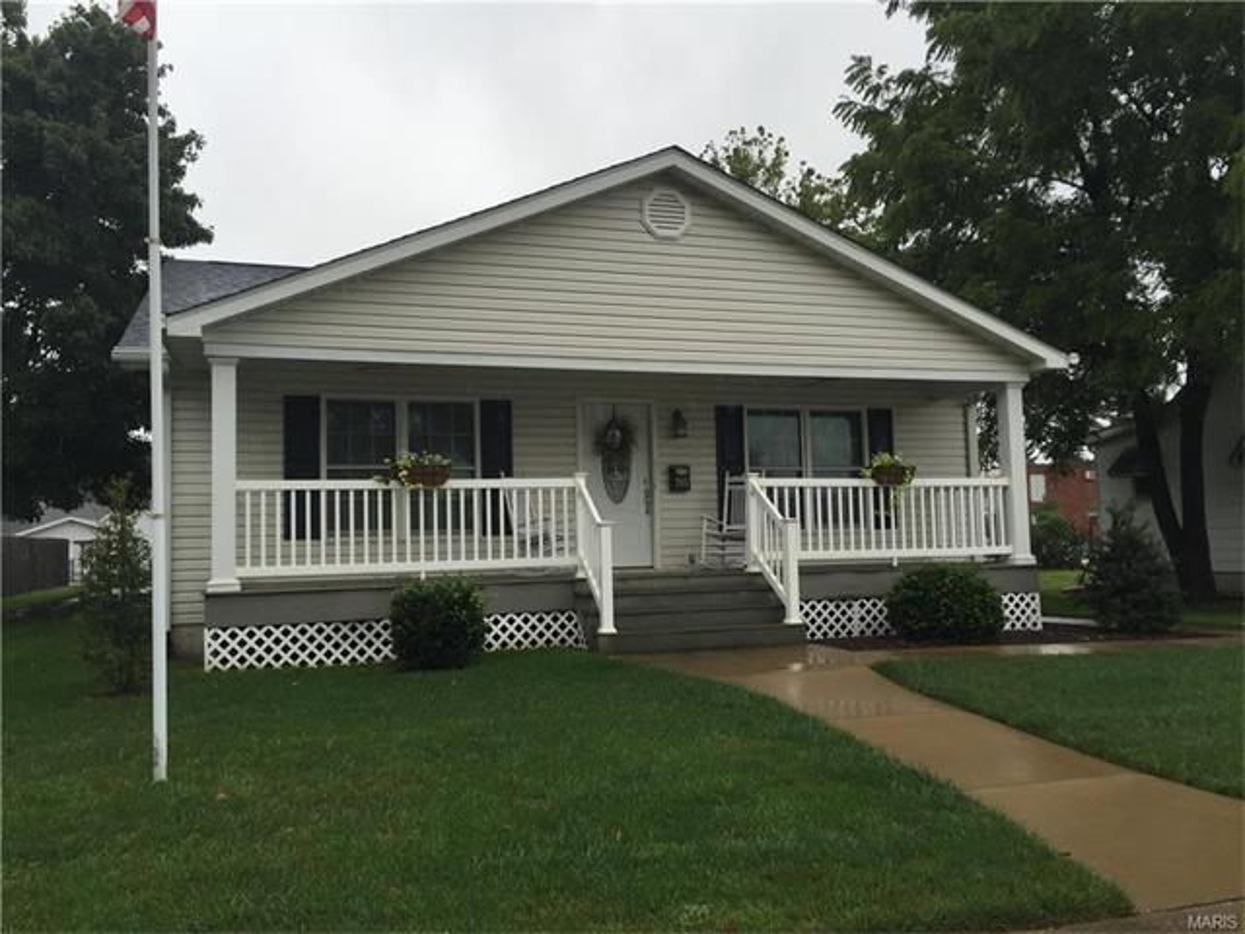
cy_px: 467
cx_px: 622
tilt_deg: +3.0
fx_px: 1043
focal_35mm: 29
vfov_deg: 48.2
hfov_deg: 61.7
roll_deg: +1.3
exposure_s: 1/534
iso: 32
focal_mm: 4.15
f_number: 2.2
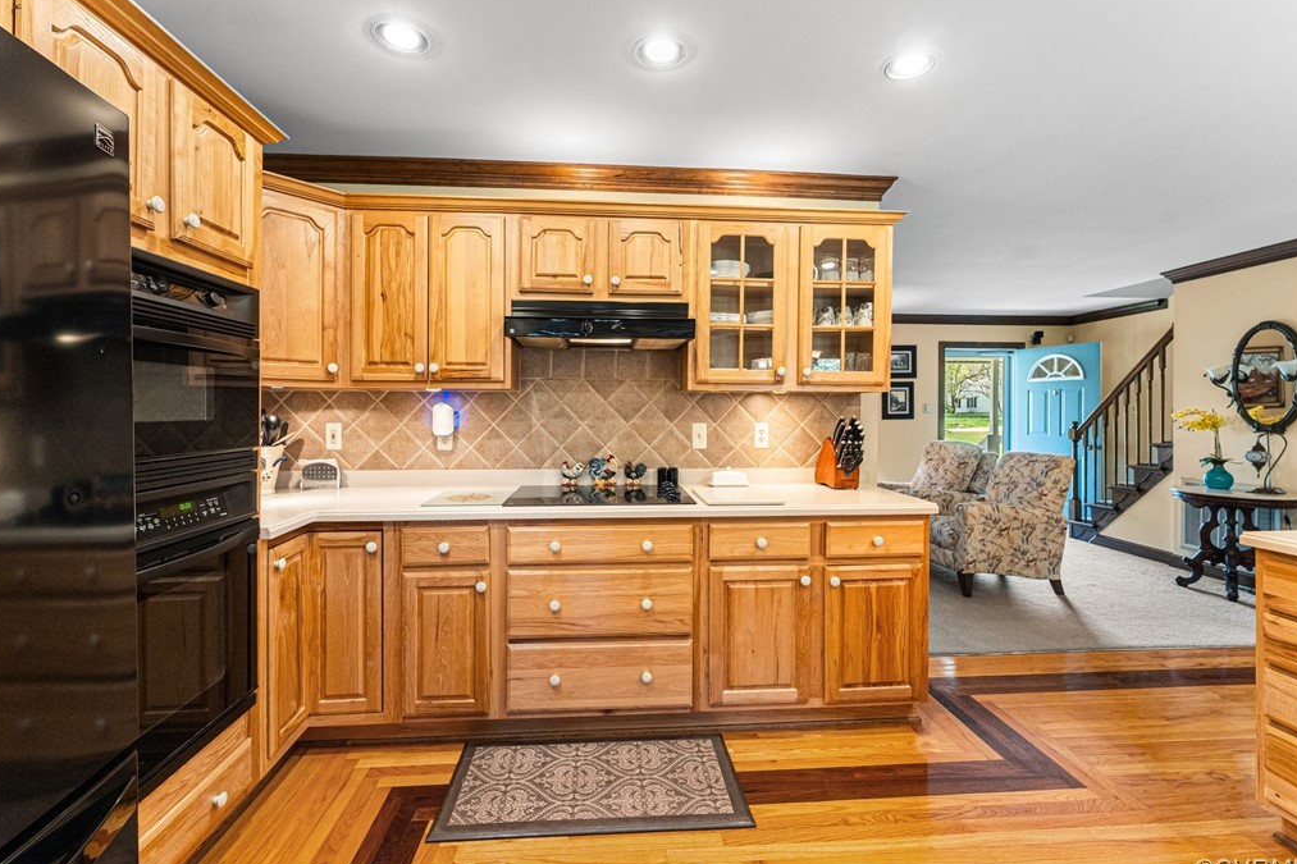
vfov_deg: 77.3
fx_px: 540
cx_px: 635
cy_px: 433
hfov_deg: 100.4
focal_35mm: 15
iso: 1000
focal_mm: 14
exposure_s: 1/25
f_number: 7.1
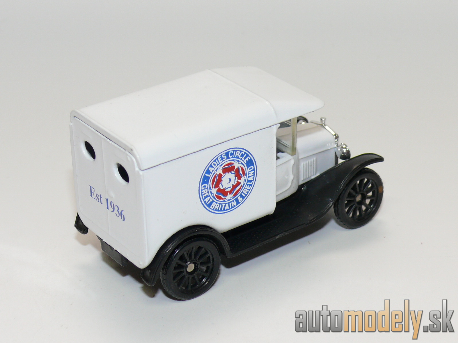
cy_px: 172
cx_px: 229
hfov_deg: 20.7
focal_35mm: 95
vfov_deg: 15.6
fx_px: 1257
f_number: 4
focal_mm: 12.9
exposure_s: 1/30
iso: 100
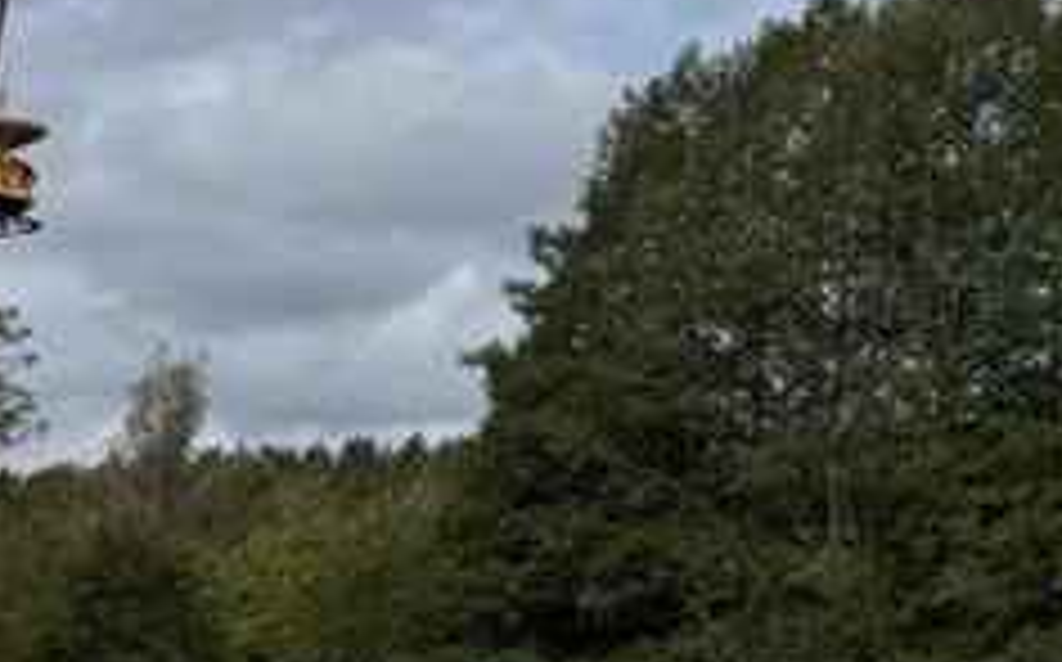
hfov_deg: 13.9
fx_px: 3990
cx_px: 1760
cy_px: -1297
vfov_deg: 8.1
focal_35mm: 138
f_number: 1.78
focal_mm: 6.76
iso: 80
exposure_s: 1/7353
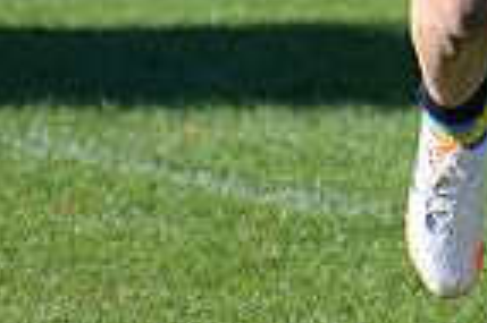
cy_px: -325
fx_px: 14242
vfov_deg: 1.3
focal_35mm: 1054
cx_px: 627
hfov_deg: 2.0
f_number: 5.6
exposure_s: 1/800
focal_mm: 260
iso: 320
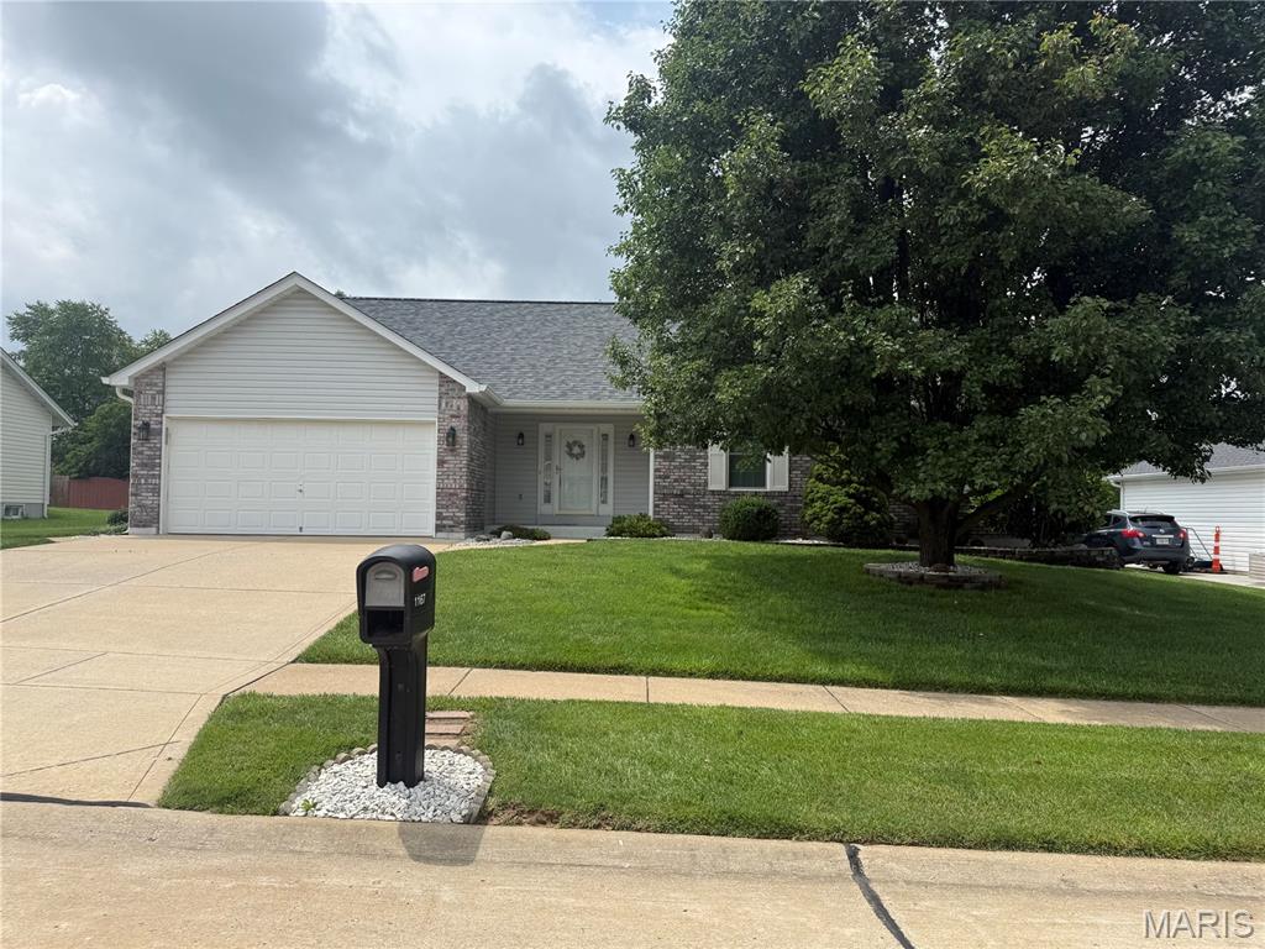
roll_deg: -0.3
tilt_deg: +4.2
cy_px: 474
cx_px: 632
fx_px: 877
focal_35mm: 24
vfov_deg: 56.8
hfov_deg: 71.6
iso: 80
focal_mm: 6.76
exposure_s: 1/4167
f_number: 1.78
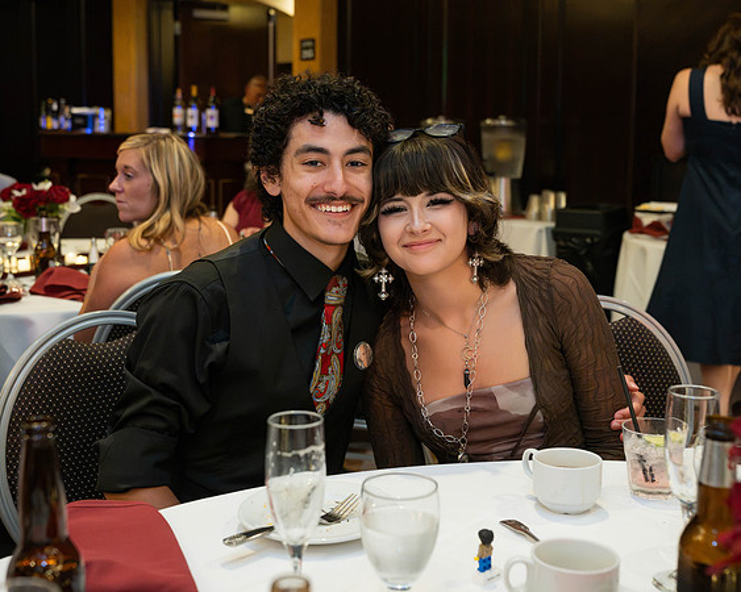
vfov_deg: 33.6
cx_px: 378
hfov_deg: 41.6
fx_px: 976
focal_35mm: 45
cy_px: 232
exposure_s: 1/125
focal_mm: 31.5
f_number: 3.5
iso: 2500
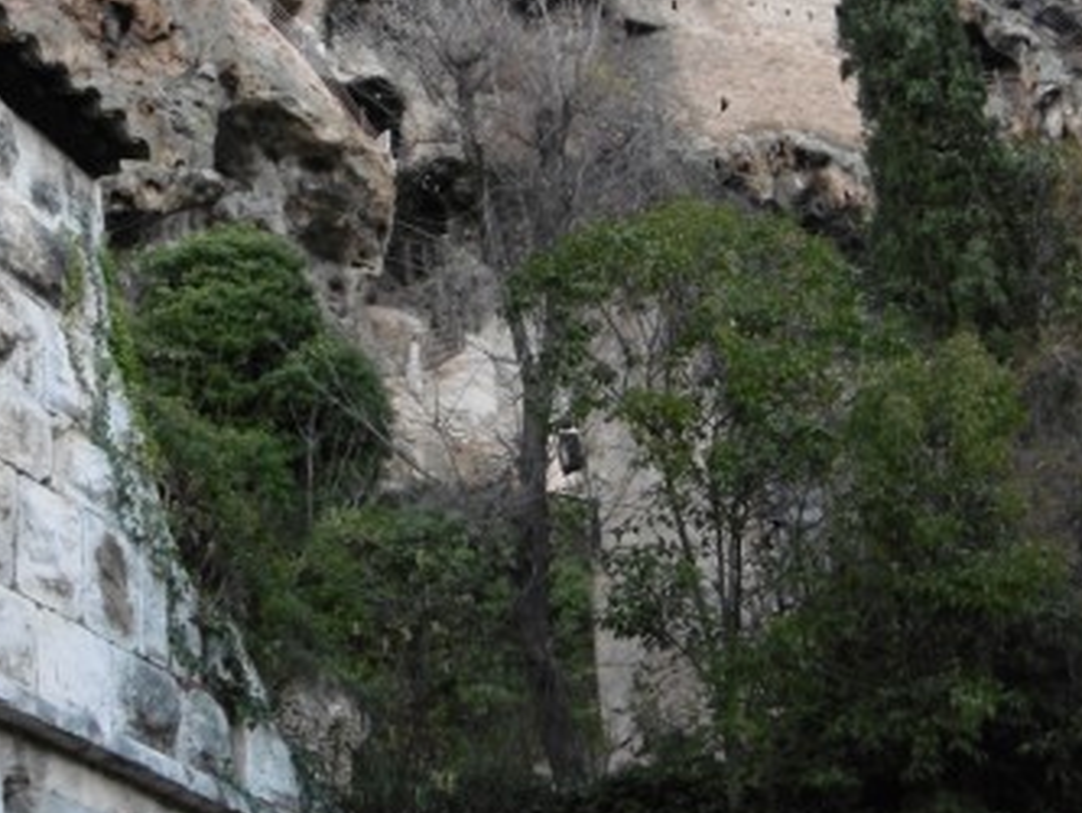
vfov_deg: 19.9
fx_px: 2283
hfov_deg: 26.7
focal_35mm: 73
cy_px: 130
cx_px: 520
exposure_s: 1/60
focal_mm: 6.8
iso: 250
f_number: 3.7
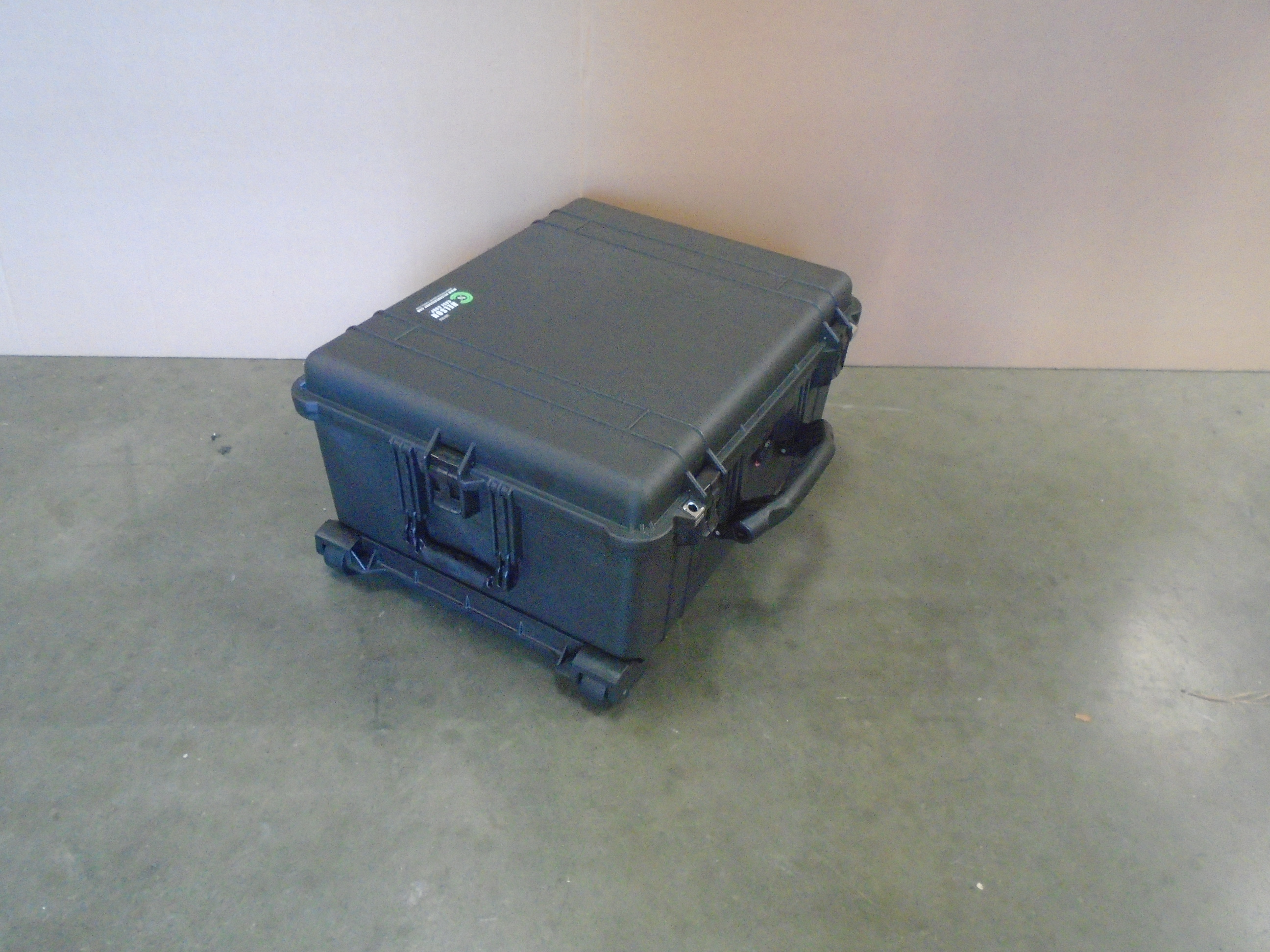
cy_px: 476
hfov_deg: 67.3
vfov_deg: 53.1
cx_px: 635
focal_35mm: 26
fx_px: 954
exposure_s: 1/40
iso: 800
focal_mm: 4.6
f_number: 3.2
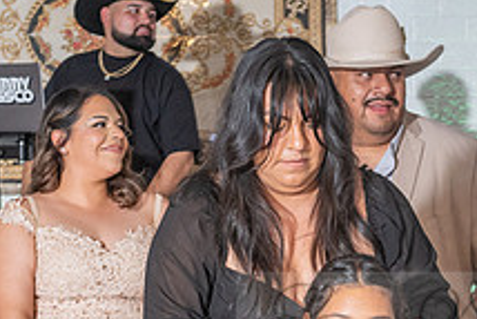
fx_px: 2201
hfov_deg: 12.3
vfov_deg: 8.1
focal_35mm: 166
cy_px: 525
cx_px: 359
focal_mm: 38
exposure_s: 1/200
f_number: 4.5
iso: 500
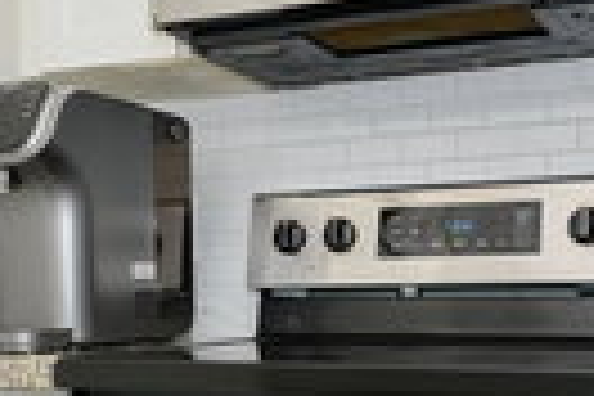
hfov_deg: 32.4
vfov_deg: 21.4
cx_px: 279
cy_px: 364
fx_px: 1023
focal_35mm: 62
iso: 1000
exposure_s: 1/125
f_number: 8
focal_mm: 17
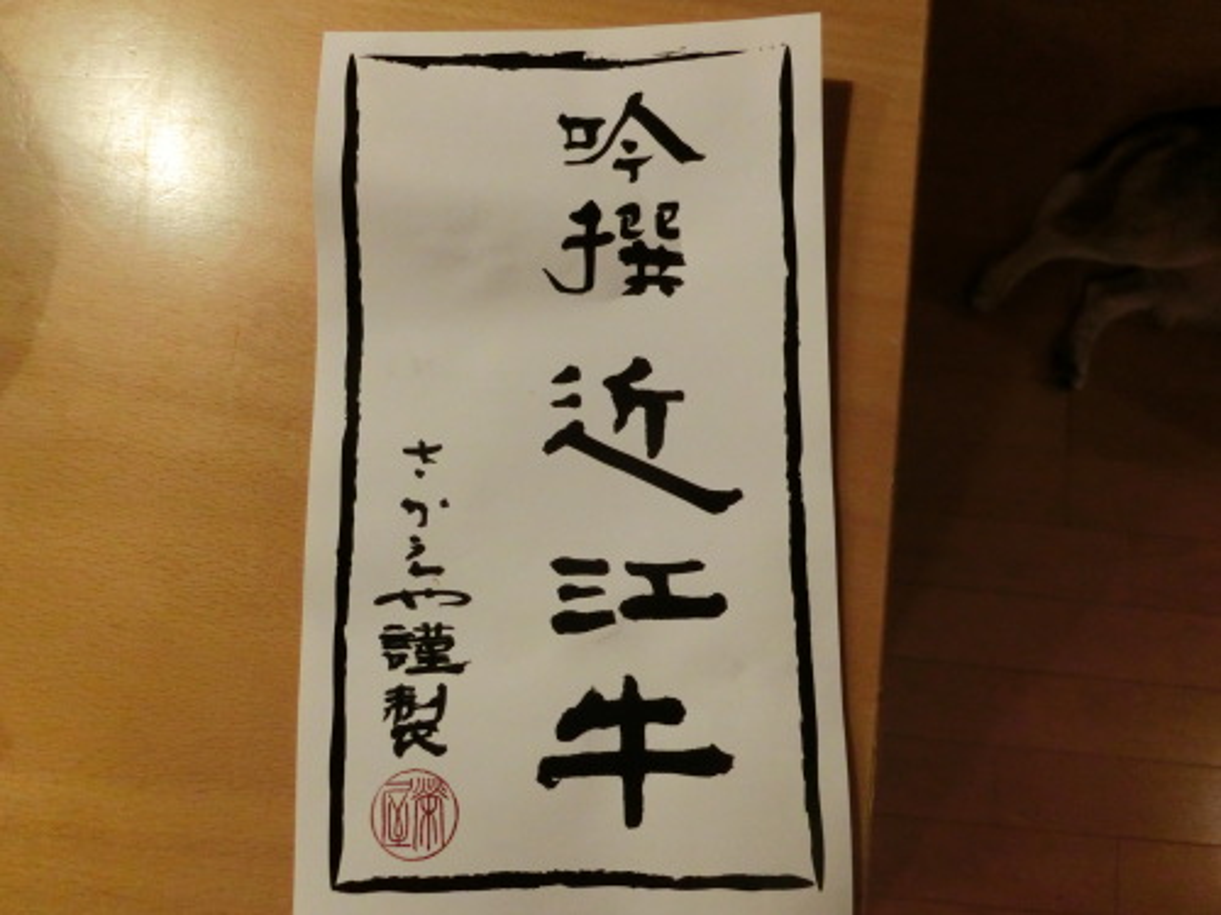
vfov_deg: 54.9
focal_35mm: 25
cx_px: 610
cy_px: 458
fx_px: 882
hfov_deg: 69.4
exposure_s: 1/60
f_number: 3.5
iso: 800
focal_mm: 4.5
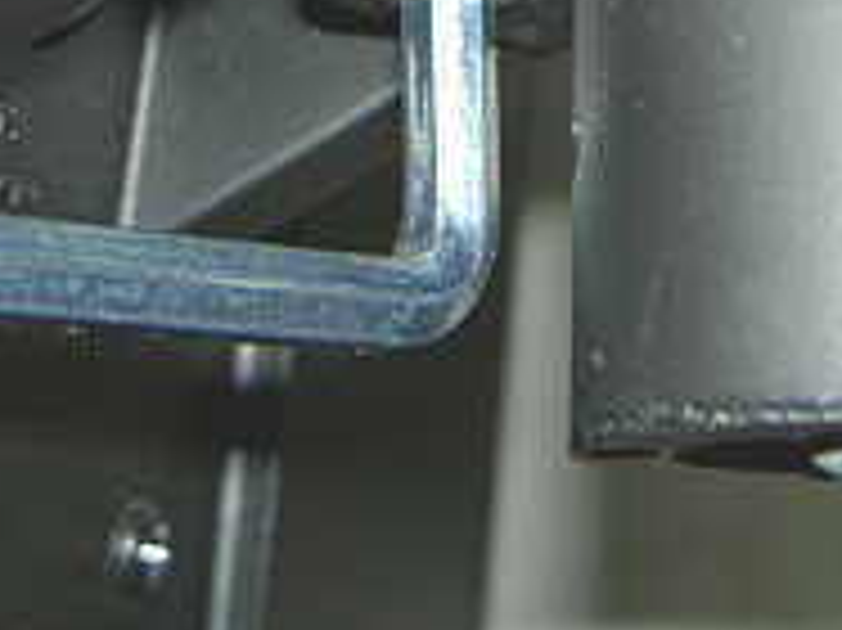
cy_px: -18
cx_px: 428
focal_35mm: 100
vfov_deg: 14.5
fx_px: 2431
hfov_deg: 19.7
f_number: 2.8
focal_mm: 8
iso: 50
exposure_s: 1/60
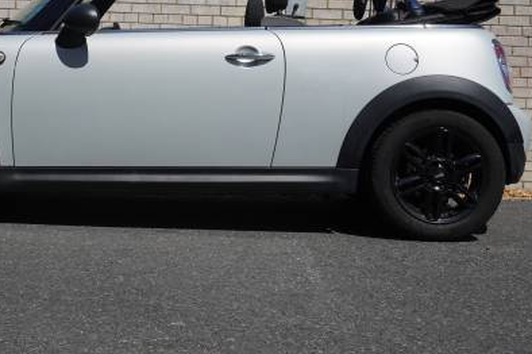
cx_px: 157
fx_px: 972
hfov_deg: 30.3
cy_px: 69
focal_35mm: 66
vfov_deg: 20.4
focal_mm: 27
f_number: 6.3
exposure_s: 1/320
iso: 100
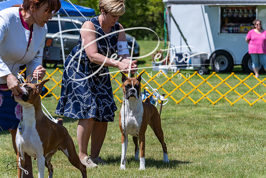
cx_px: 133
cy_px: 89
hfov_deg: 15.4
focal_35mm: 133
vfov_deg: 10.3
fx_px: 983
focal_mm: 133
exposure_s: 1/640
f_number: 6.3
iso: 160
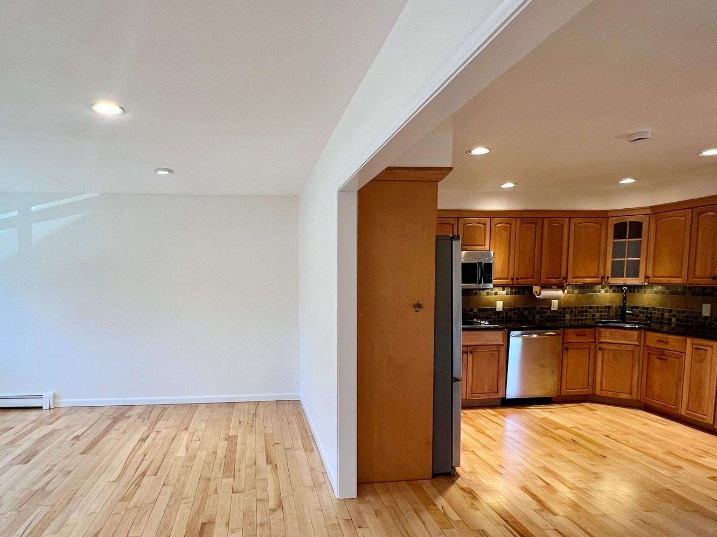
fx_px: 414
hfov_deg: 81.0
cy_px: 317
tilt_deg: -5.5
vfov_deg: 65.4
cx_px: 295
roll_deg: +1.1
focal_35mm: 20
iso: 100
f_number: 1.8
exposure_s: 1/120
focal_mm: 1.57
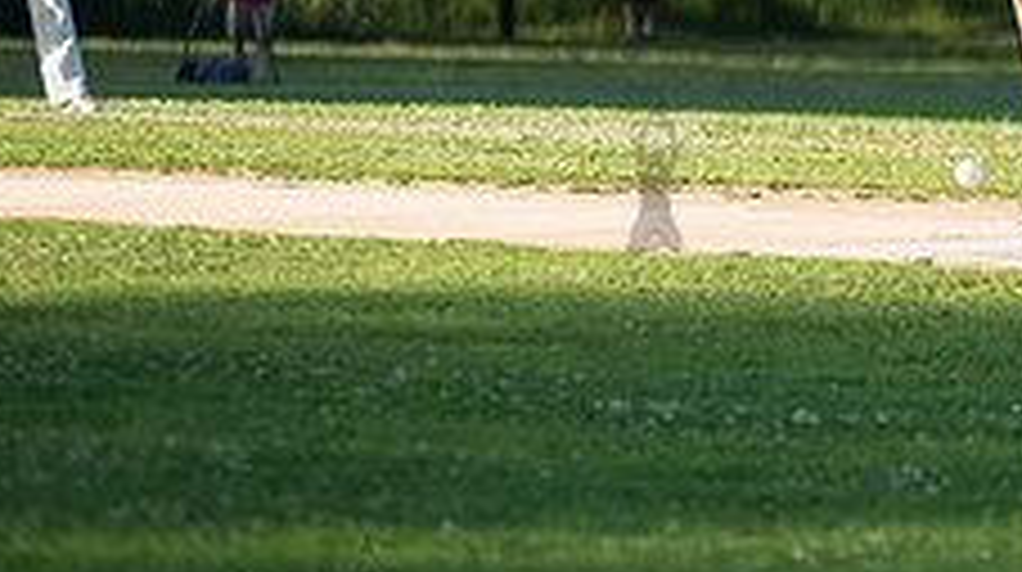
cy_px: -43
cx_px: 1234
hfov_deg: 4.7
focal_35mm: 456
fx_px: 12341
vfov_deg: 2.7
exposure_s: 1/2500
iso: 400
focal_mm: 170
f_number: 2.8
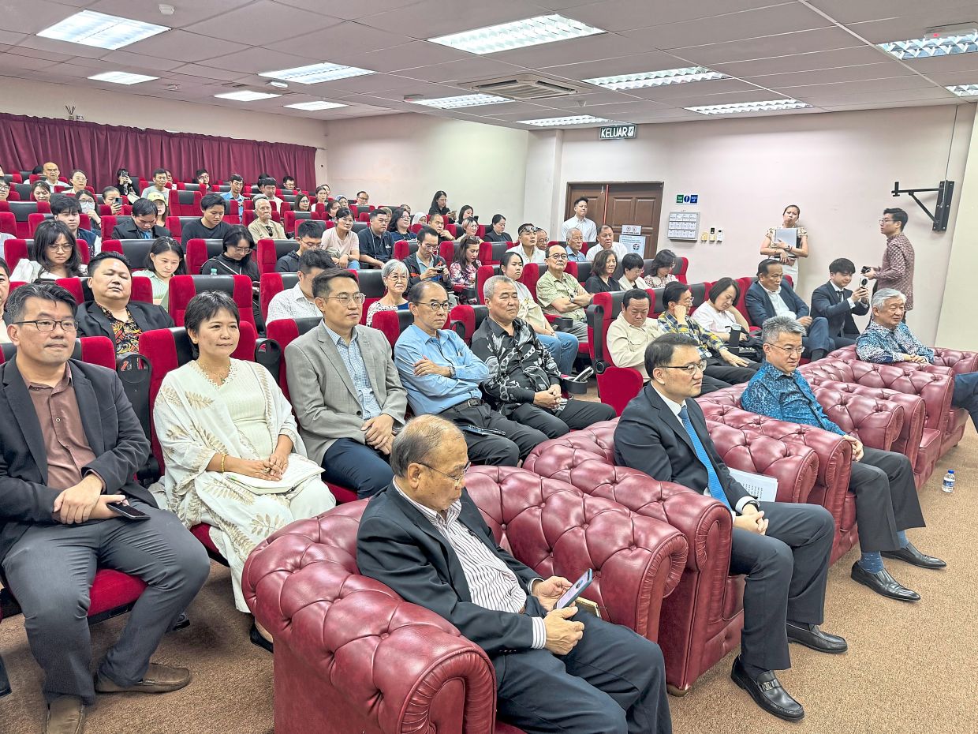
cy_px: 367
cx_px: 489
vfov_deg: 56.8
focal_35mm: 24
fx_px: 678
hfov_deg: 71.6
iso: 160
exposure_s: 1/50
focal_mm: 6.76
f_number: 1.78
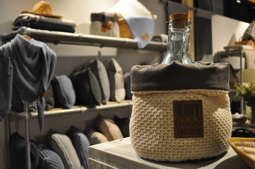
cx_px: 128
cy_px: 84
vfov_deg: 34.1
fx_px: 276
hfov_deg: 49.6
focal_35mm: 39
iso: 800
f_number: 4.2
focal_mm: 26
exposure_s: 1/50
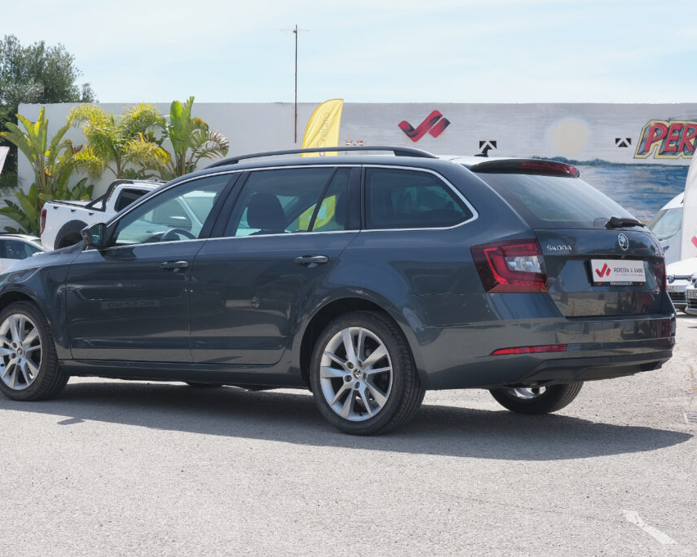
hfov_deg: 27.5
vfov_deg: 22.2
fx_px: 1423
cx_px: 326
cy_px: 279
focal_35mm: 69
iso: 160
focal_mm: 40.8
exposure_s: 1/200
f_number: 9
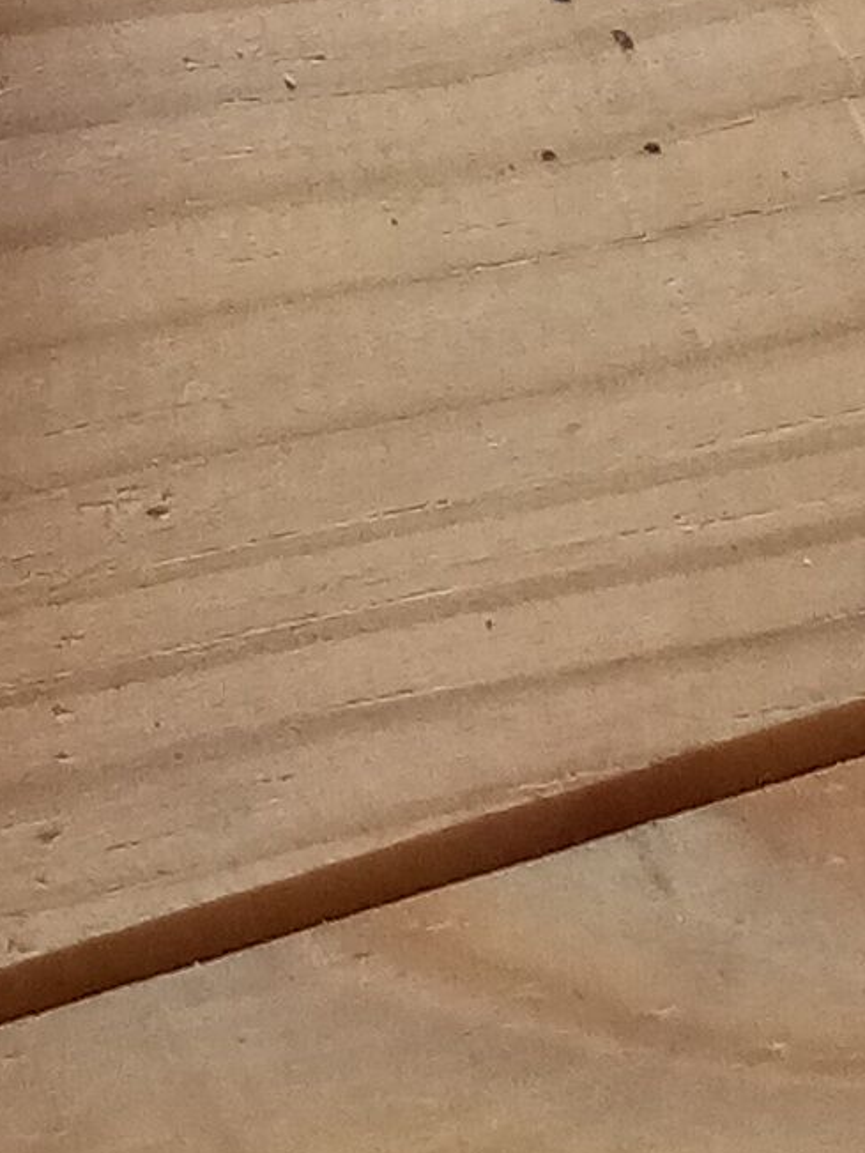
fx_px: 5531
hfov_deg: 7.7
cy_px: -2401
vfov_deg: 9.3
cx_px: -1753
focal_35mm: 166
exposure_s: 1/201
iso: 100
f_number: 1.8
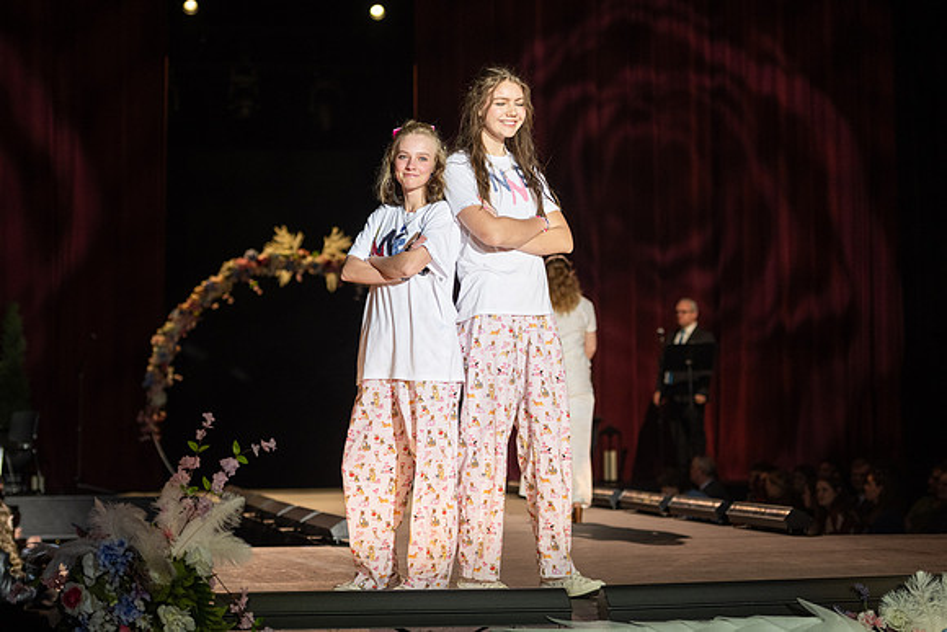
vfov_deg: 15.0
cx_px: 498
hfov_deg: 22.3
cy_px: 349
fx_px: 2397
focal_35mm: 91
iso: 640
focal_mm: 82
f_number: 2.8
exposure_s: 1/800
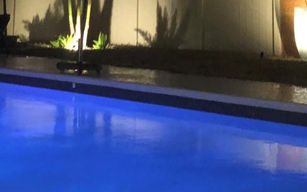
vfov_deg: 13.4
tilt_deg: +0.7
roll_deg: -2.0
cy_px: -38
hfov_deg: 21.7
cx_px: 85
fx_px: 794
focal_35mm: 95
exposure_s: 1/4
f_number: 1.8
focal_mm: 3.99
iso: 125
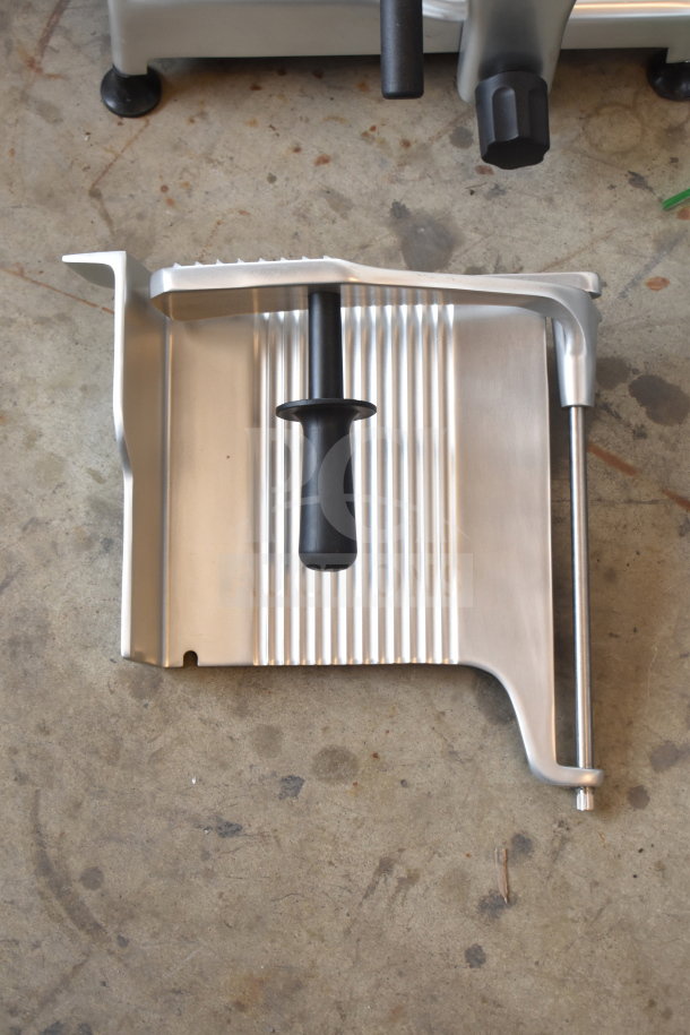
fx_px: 1725
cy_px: 518
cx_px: 345
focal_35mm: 60
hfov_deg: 22.6
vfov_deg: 33.4
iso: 560
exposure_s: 1/60
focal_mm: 40
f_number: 5
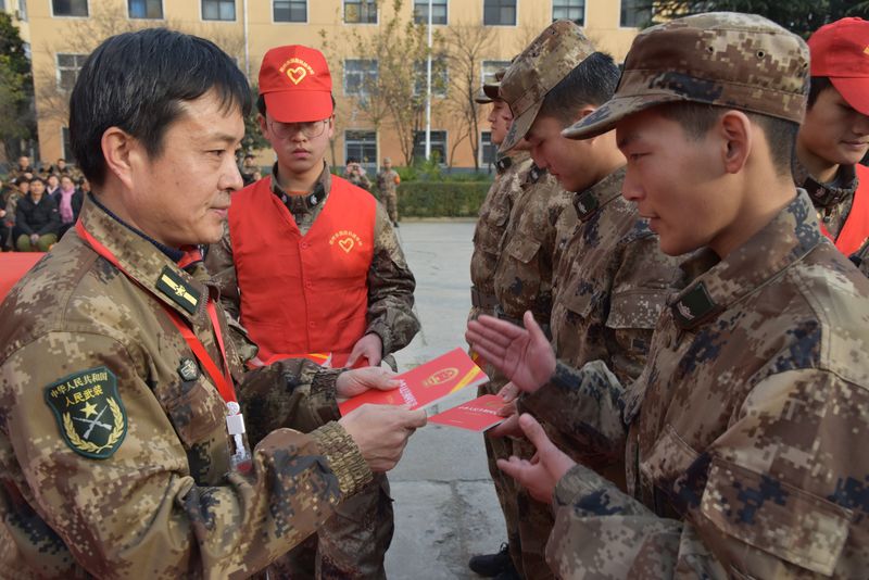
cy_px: 290
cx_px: 434
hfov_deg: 55.8
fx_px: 821
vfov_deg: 38.9
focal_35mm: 34
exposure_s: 1/250
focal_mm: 34
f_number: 8
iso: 360
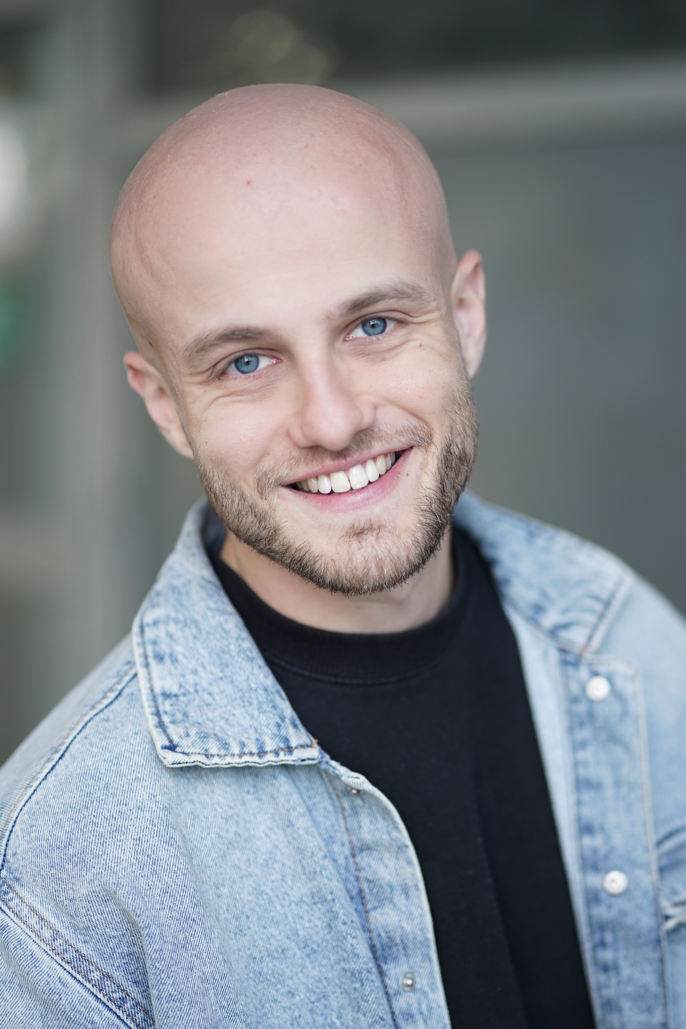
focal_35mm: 85
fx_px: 2429
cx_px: 343
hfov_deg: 16.1
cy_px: 514
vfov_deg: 23.9
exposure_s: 1/200
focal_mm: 85
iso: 160
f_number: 1.8
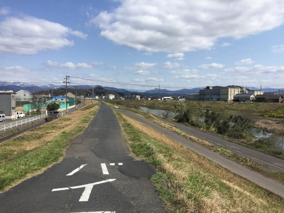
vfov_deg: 48.2
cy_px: 106
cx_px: 142
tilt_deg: -3.0
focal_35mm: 29
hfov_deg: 61.7
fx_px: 238
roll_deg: +0.3
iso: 32
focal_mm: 4.15
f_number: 2.2
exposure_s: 1/2475
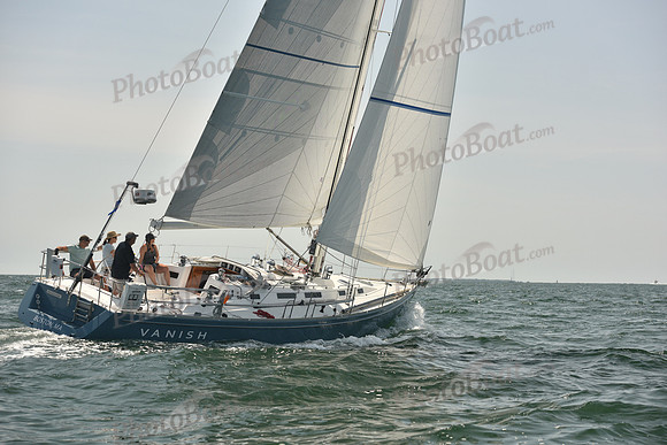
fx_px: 1297
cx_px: 334
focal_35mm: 70
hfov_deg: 28.8
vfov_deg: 19.5
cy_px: 222
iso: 320
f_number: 6.3
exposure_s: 1/1250
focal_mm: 70
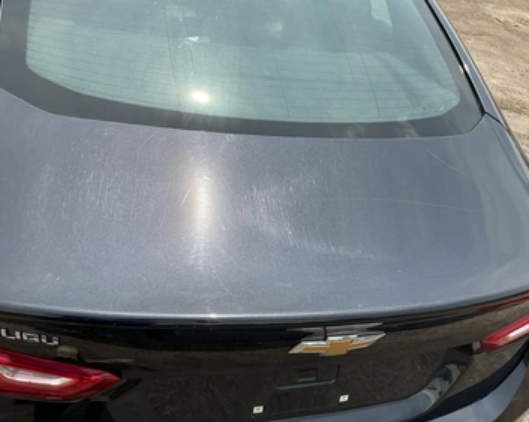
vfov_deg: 47.1
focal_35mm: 31
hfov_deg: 57.2
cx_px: 280
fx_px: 485
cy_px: 199
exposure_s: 1/1675
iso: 25
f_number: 1.8
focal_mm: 3
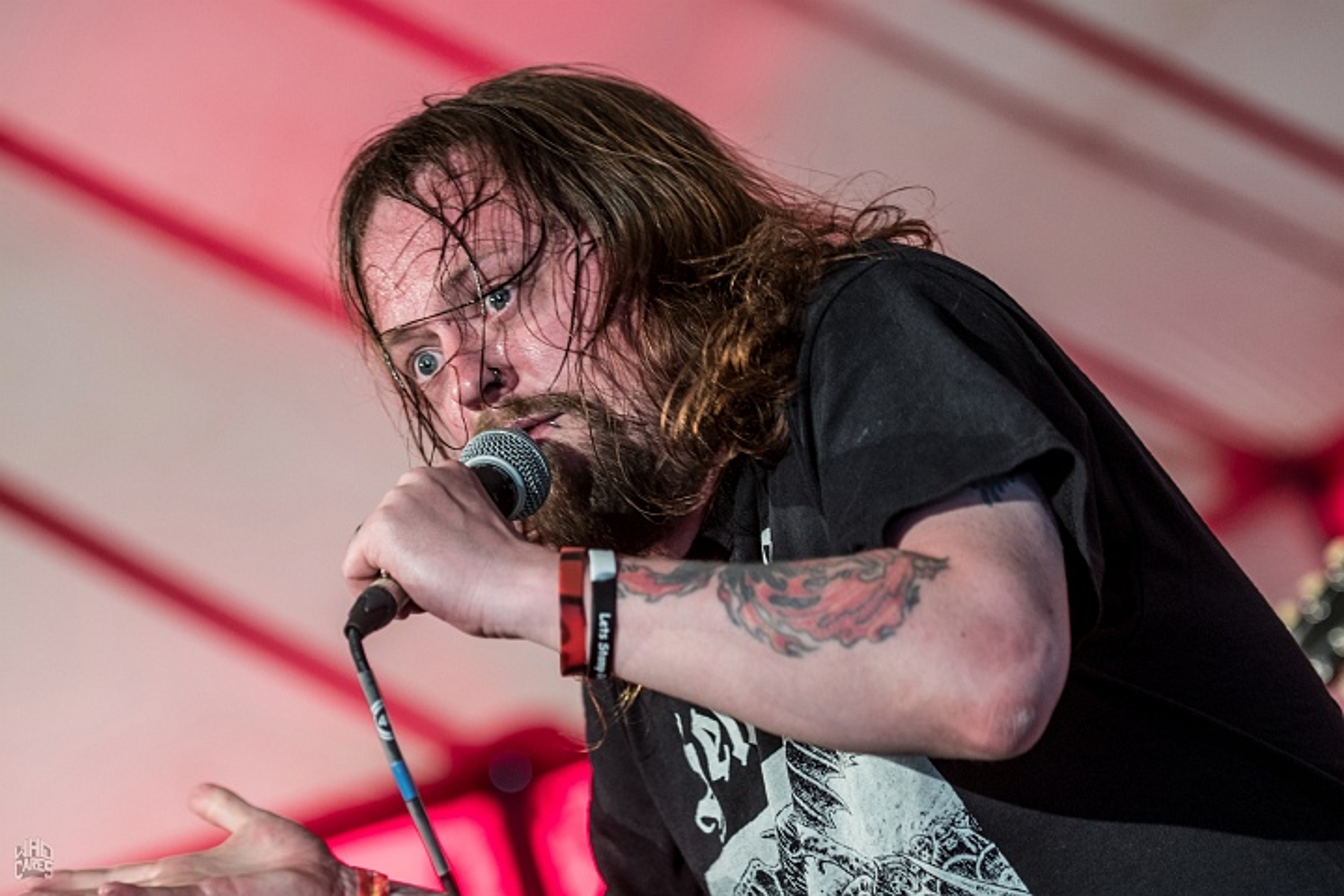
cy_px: 448
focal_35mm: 138
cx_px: 672
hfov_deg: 14.9
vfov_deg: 9.9
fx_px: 5152
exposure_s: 1/100
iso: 640
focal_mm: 92
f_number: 2.8
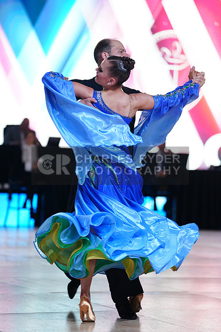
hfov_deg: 10.2
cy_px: 166
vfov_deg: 15.2
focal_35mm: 135
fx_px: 1242
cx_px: 110
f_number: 2.8
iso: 640
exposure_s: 1/500
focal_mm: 135
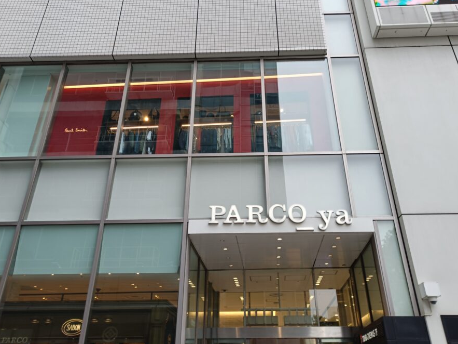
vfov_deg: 48.2
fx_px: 384
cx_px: 233
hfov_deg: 61.7
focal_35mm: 29
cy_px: 160
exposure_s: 1/100
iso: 100
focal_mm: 4.7
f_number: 1.7
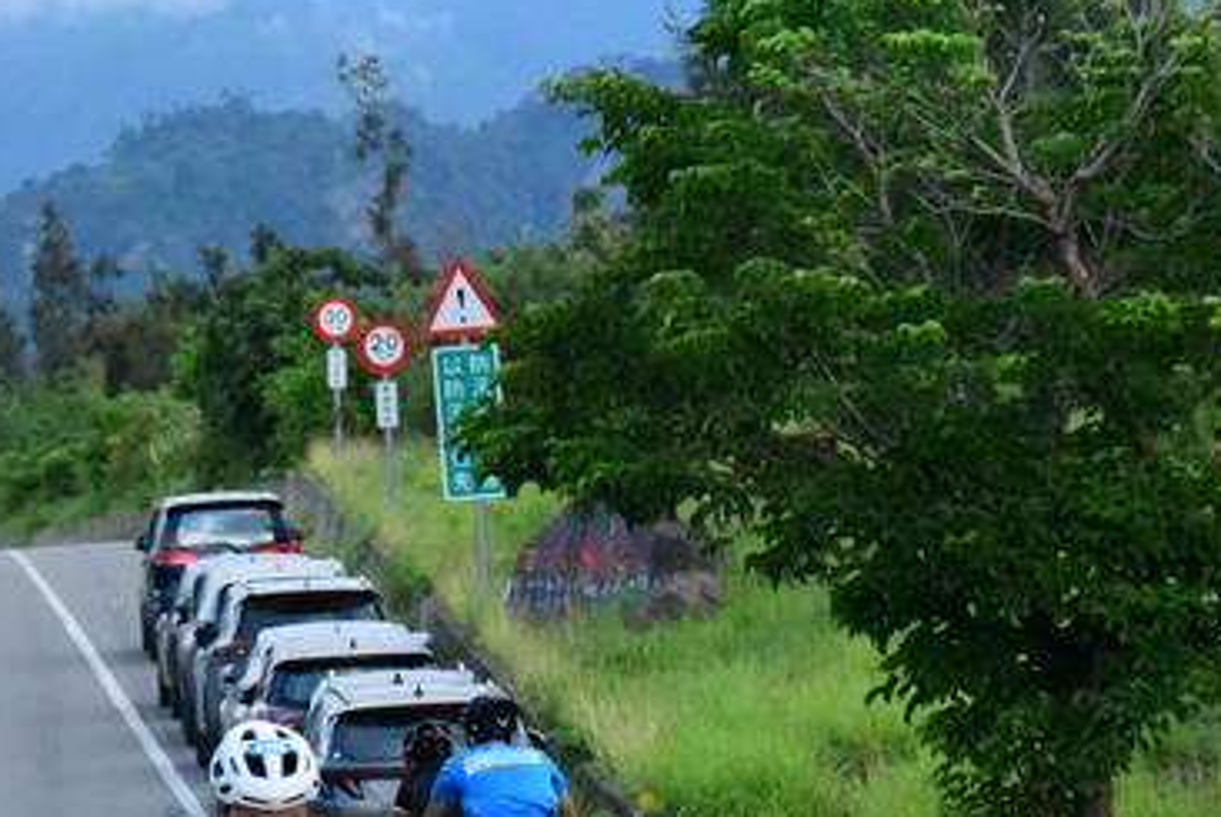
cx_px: 270
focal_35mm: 362
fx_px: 12292
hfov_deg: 5.7
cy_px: 795
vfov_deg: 3.8
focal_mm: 170
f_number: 11
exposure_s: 1/4000
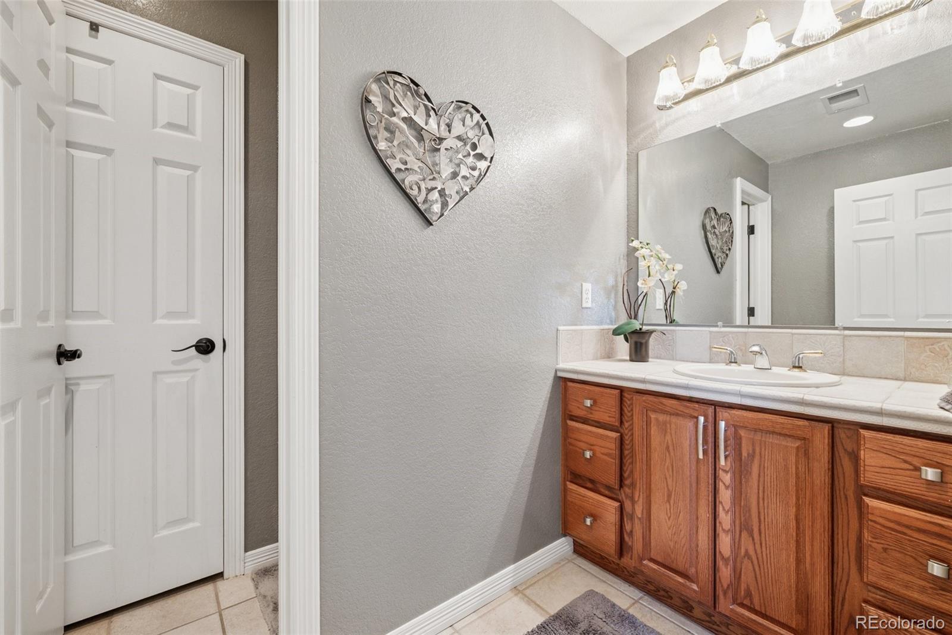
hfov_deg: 100.4
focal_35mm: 15
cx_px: 476
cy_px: 318
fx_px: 397
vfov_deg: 77.3
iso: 800
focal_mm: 15
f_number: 11
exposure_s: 1/4
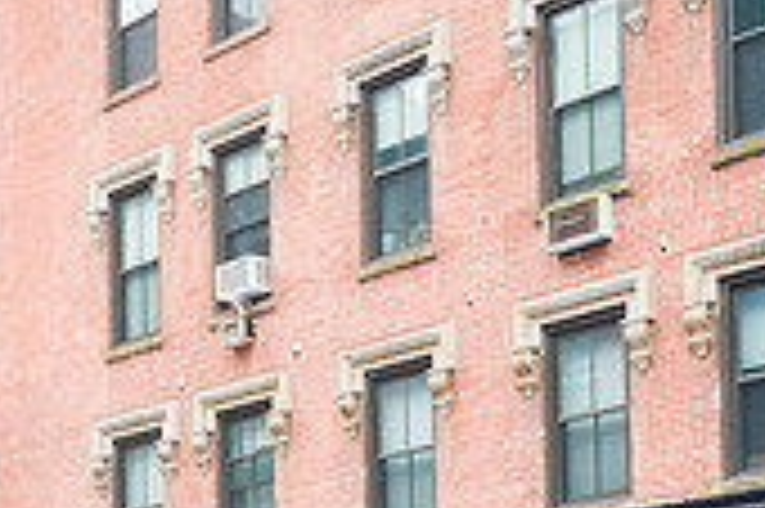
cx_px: 76
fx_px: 1741
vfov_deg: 15.3
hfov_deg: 24.1
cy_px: 782
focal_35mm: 82
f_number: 3.2
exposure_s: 1/640
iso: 400
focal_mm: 24
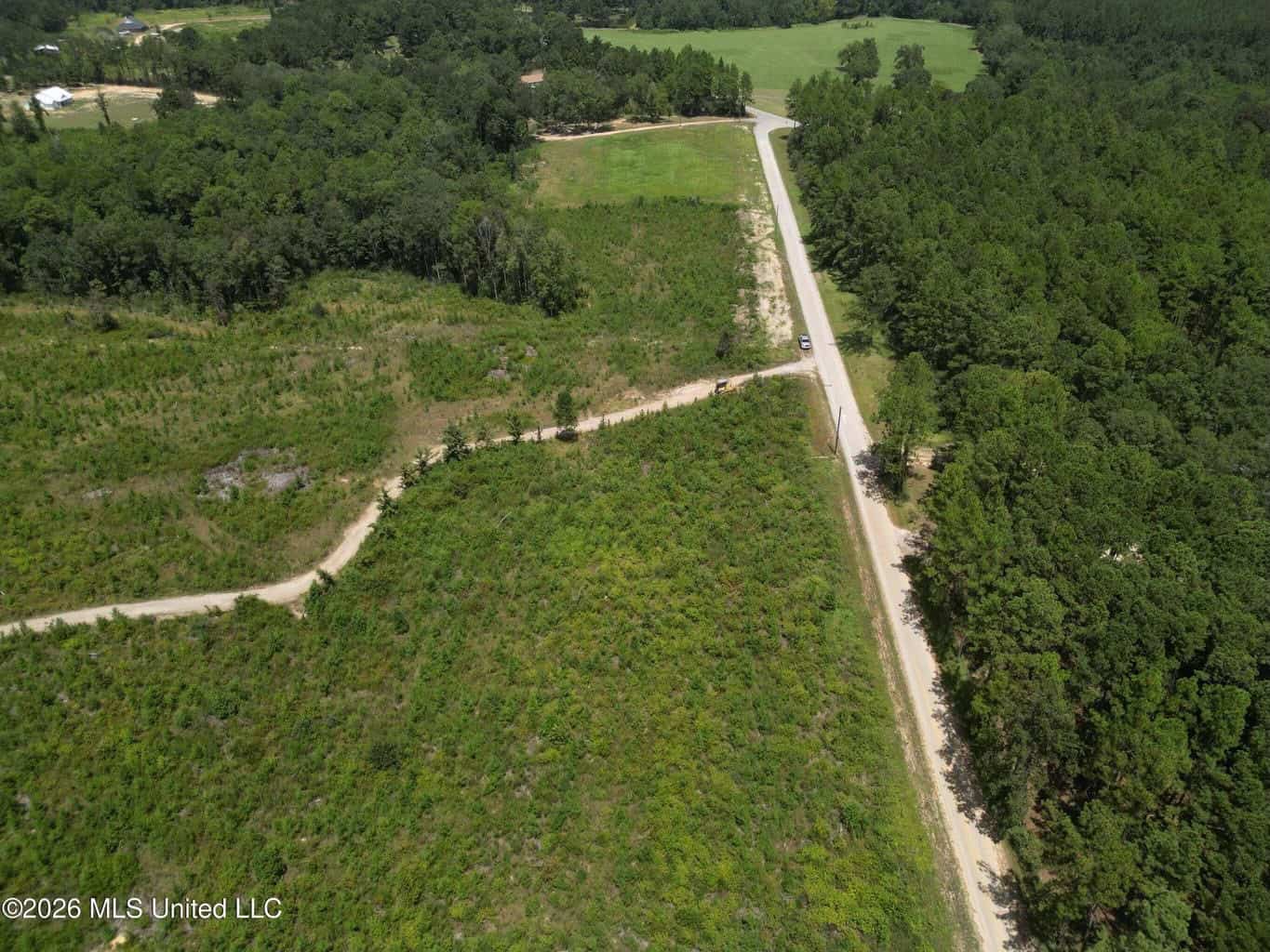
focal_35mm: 24
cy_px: 476
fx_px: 881
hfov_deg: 71.6
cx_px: 635
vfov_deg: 56.8
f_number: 1.7
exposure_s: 1/2500
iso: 100
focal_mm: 6.7
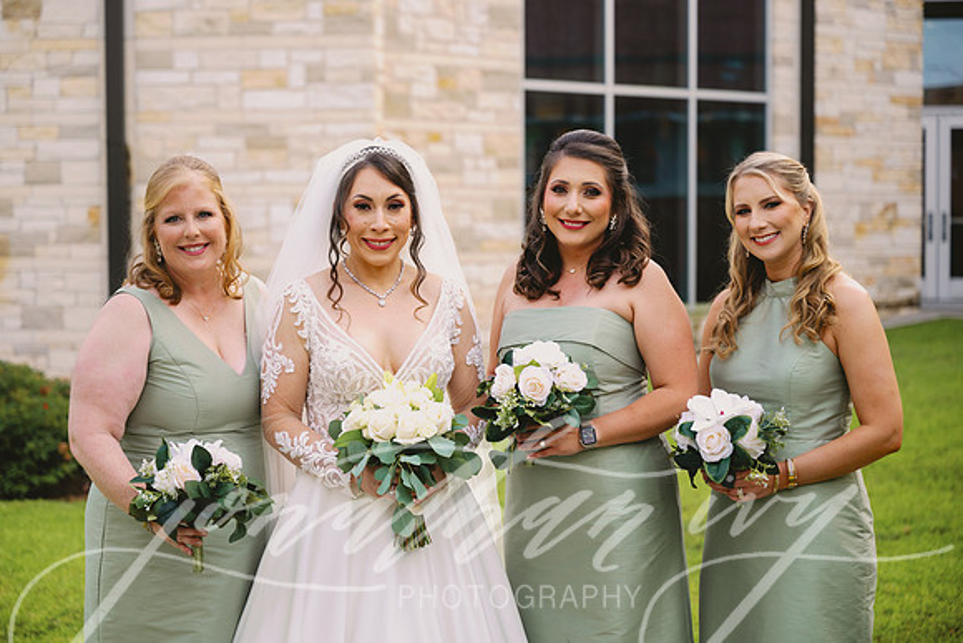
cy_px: 308
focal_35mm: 73
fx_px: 1954
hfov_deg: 27.7
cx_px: 461
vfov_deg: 18.7
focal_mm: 70
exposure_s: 1/200
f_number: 2.8
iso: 80
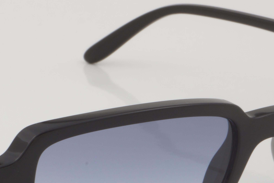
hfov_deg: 10.9
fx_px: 1438
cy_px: 145
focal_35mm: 189
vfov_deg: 7.3
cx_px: 109
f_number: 32
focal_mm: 50
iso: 100
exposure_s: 1/3
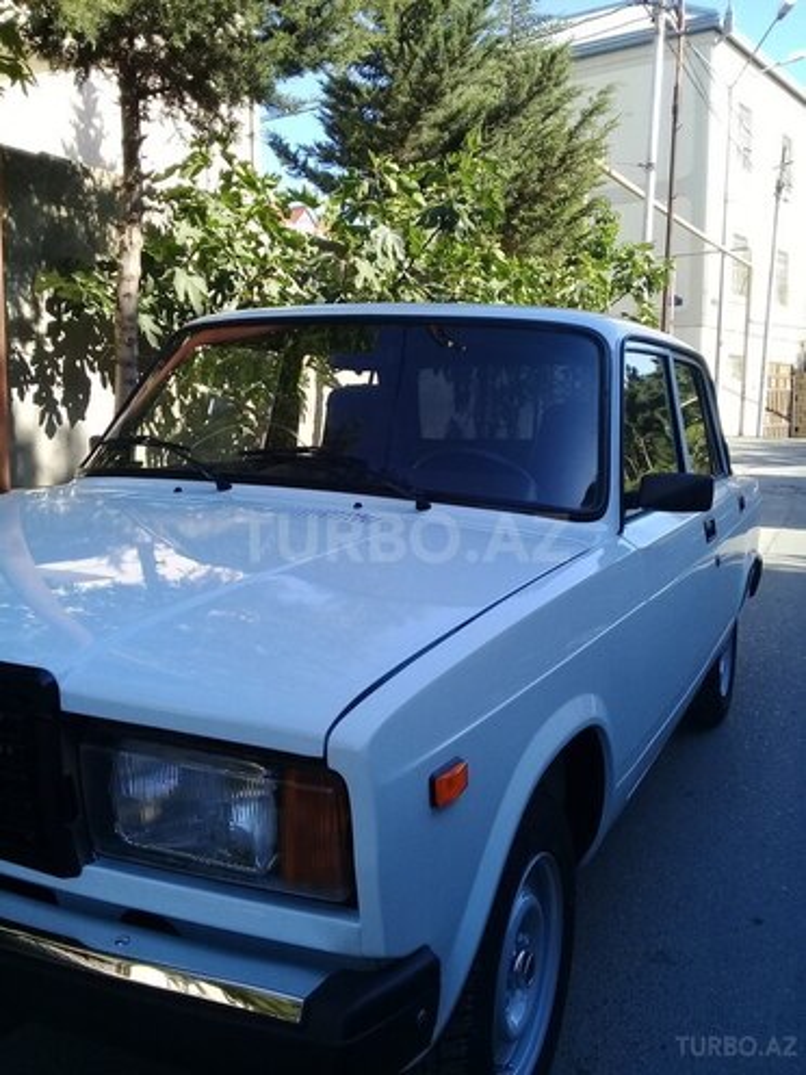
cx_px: 403
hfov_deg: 45.4
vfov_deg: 58.4
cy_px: 538
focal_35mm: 31
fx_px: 962
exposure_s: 1/396
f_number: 2.2
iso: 50
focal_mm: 3.3
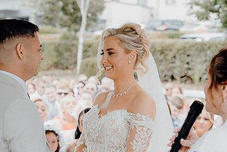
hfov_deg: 20.2
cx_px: 95
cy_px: 116
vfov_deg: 13.5
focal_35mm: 101
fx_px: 637
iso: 125
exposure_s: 1/200
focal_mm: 61
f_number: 3.5
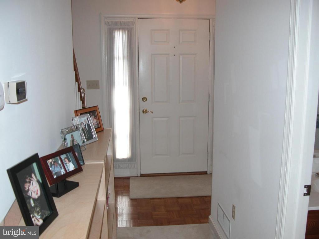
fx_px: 323
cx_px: 160
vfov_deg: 40.7
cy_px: 120
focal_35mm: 35
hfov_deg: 52.6
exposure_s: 1/30
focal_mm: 8.9
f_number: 2.8
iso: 100
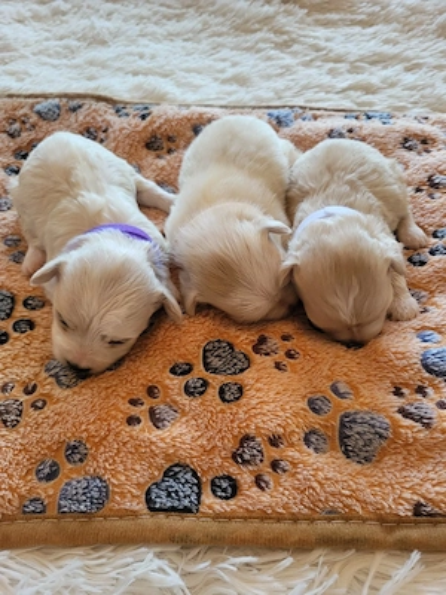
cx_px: 223
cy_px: 298
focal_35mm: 26
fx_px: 447
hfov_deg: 53.1
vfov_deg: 67.3
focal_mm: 5.4
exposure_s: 1/50.3
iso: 320
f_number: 1.8
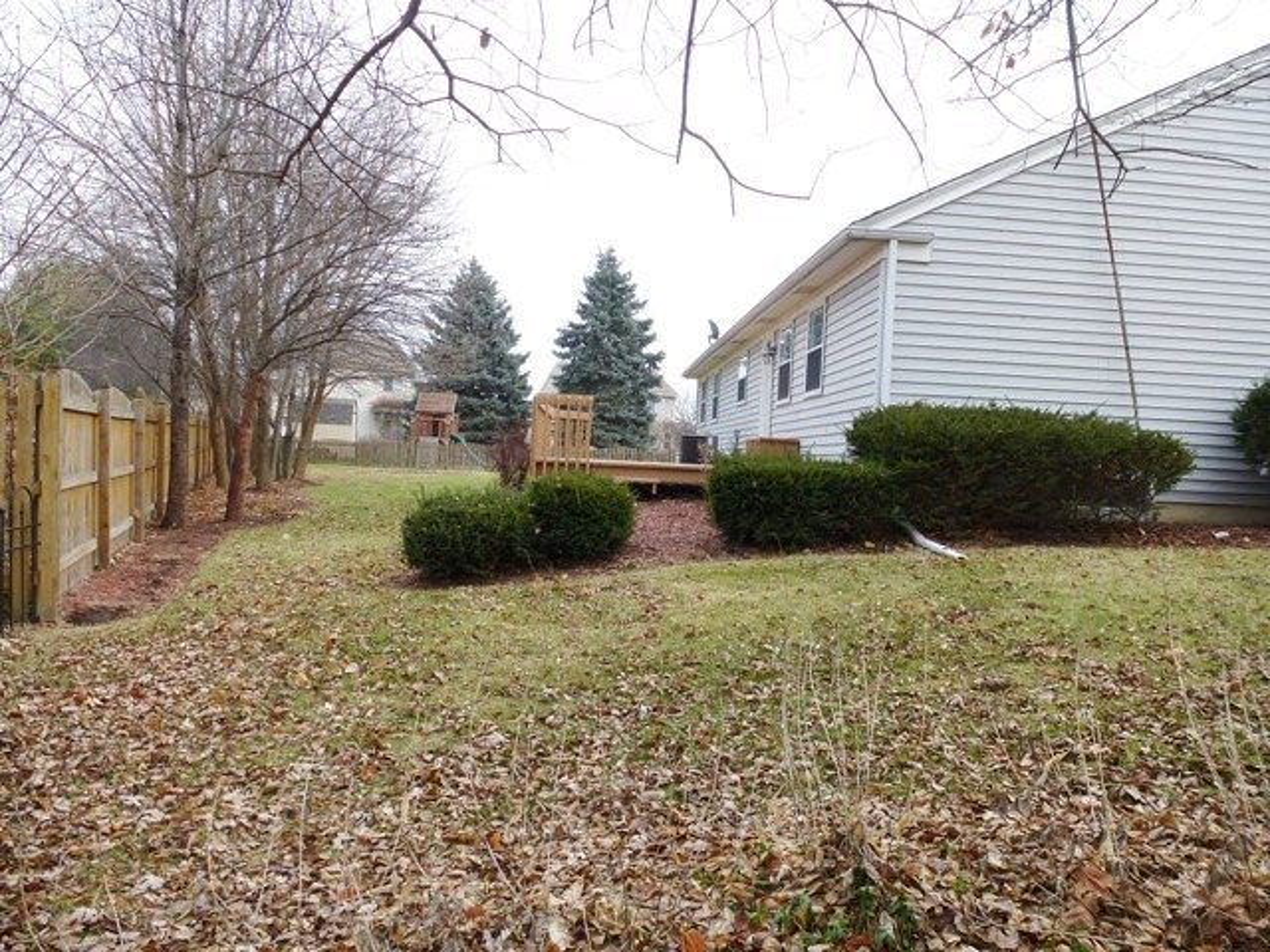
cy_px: 476
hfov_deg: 71.6
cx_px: 635
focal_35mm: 24
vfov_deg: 56.8
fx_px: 881
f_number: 3.5
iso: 100
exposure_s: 1/125
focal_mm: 4.3
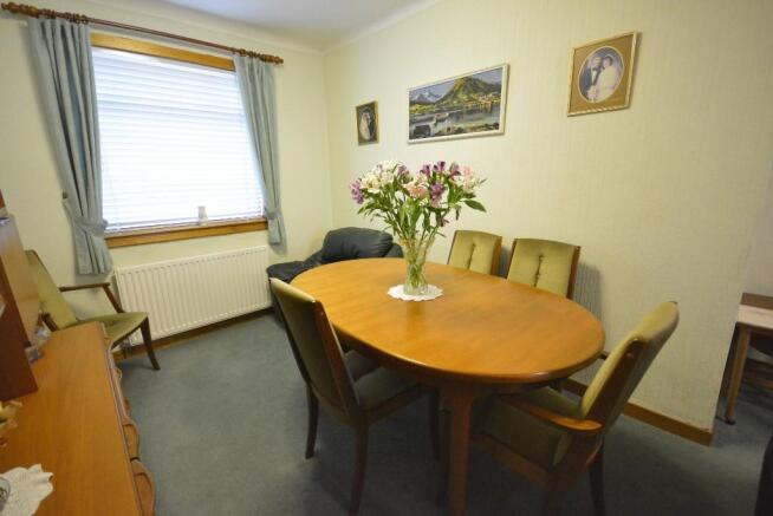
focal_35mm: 15
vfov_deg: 77.4
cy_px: 258
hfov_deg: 100.4
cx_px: 386
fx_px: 322
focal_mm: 10
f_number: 4
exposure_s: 1/125
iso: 6400
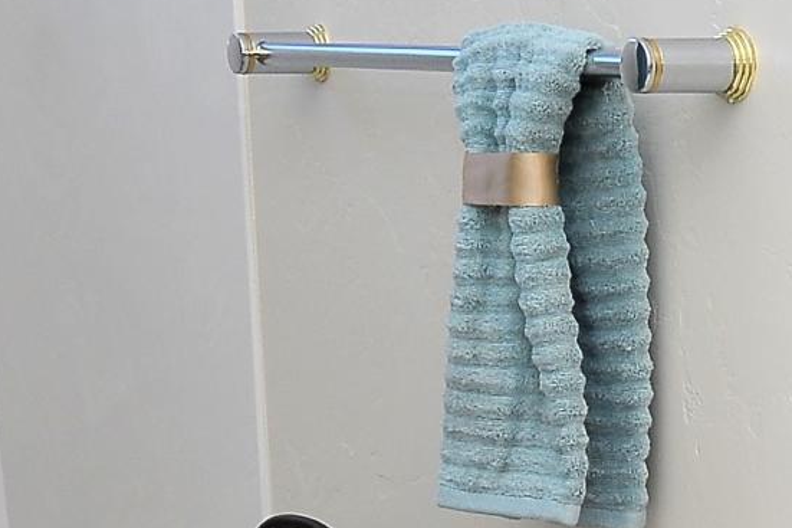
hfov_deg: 20.3
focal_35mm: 98
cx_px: 745
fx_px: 2155
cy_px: 977
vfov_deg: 12.6
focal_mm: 18
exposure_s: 1/40
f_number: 13
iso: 640
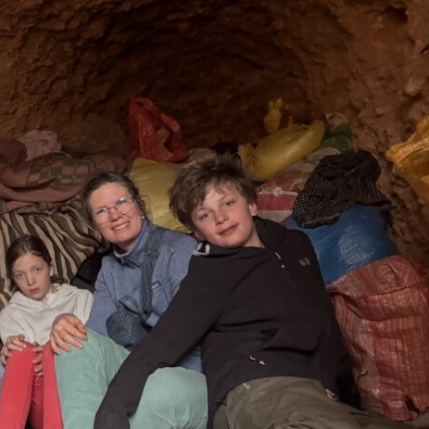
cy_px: 238
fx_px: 631
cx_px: -20
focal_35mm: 45
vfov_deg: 37.5
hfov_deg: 33.6
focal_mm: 2.69
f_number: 1.9
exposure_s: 1/60
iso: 200
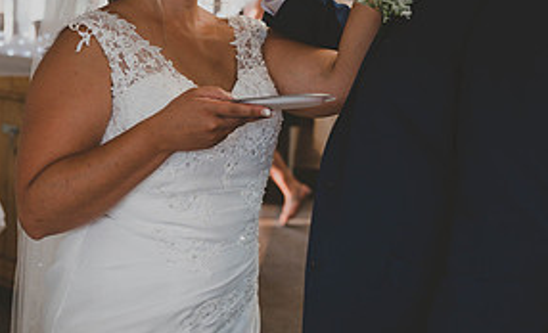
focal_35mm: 77
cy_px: 11
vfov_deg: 16.3
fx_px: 1141
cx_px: 217
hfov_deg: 26.9
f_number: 2.8
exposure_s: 1/125
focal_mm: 37
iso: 1000
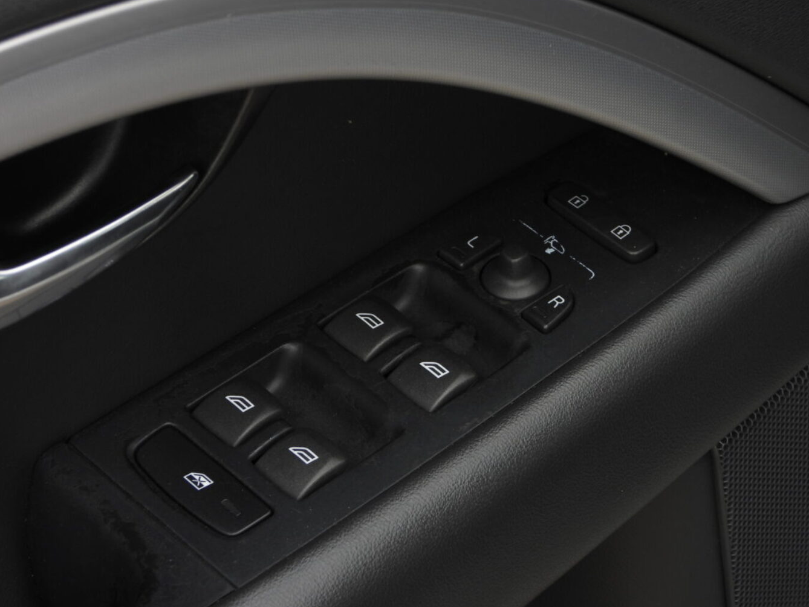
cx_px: 390
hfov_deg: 14.8
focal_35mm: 133
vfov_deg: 11.2
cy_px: 285
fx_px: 3109
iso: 100
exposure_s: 1/160
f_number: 4
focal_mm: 22.5
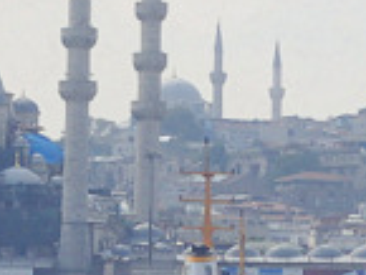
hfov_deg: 4.1
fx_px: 5111
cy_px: 140
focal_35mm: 483
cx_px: -35
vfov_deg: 3.1
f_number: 5.9
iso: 125
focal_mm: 25
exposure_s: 1/1000
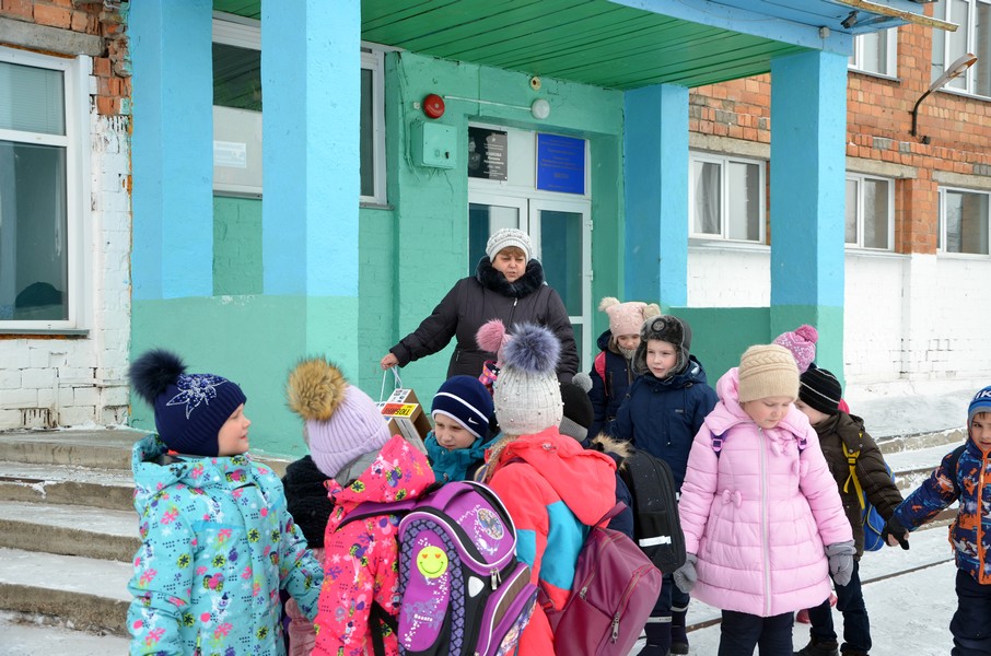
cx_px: 496
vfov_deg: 31.8
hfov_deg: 46.5
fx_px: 1154
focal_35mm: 42
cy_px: 328
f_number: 5.6
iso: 100
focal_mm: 28
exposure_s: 1/125
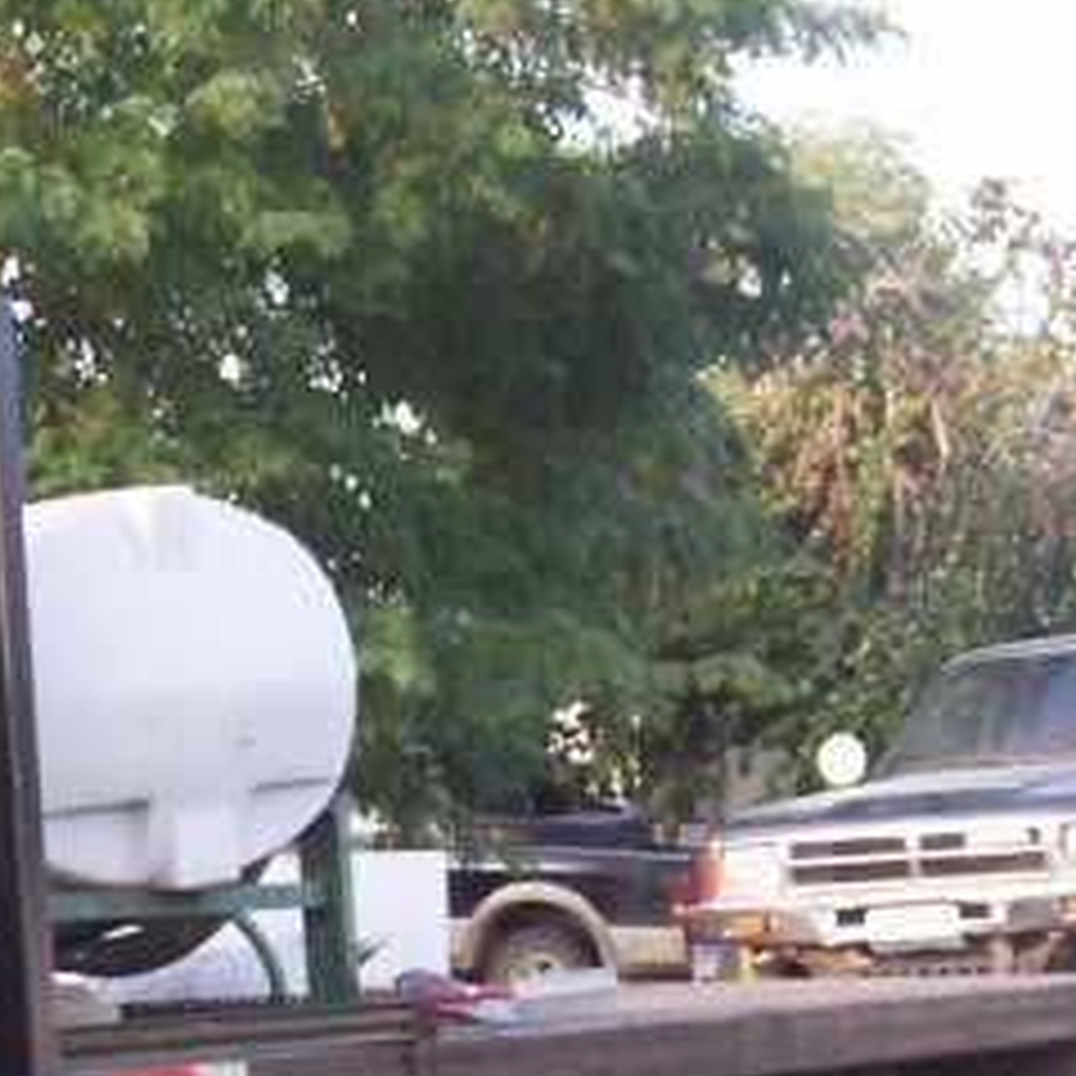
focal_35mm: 129
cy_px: 1040
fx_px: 4537
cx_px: 257
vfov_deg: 13.4
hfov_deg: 13.5
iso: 80
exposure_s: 1/106
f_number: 2.7
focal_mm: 5.6
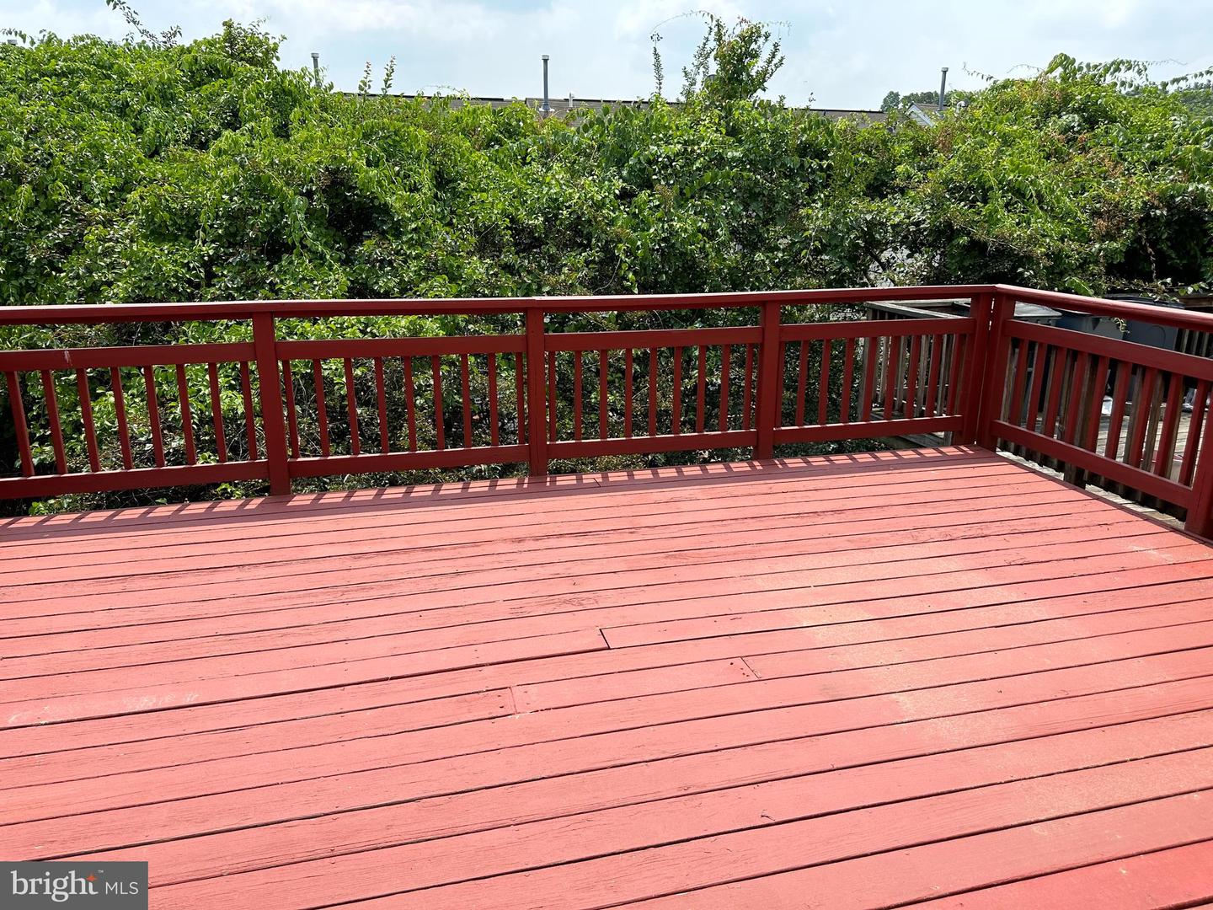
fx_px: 841
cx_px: 606
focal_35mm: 24
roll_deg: -0.7
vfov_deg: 56.8
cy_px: 455
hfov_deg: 71.6
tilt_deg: -17.2
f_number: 1.78
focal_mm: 6.86
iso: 80
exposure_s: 1/2809
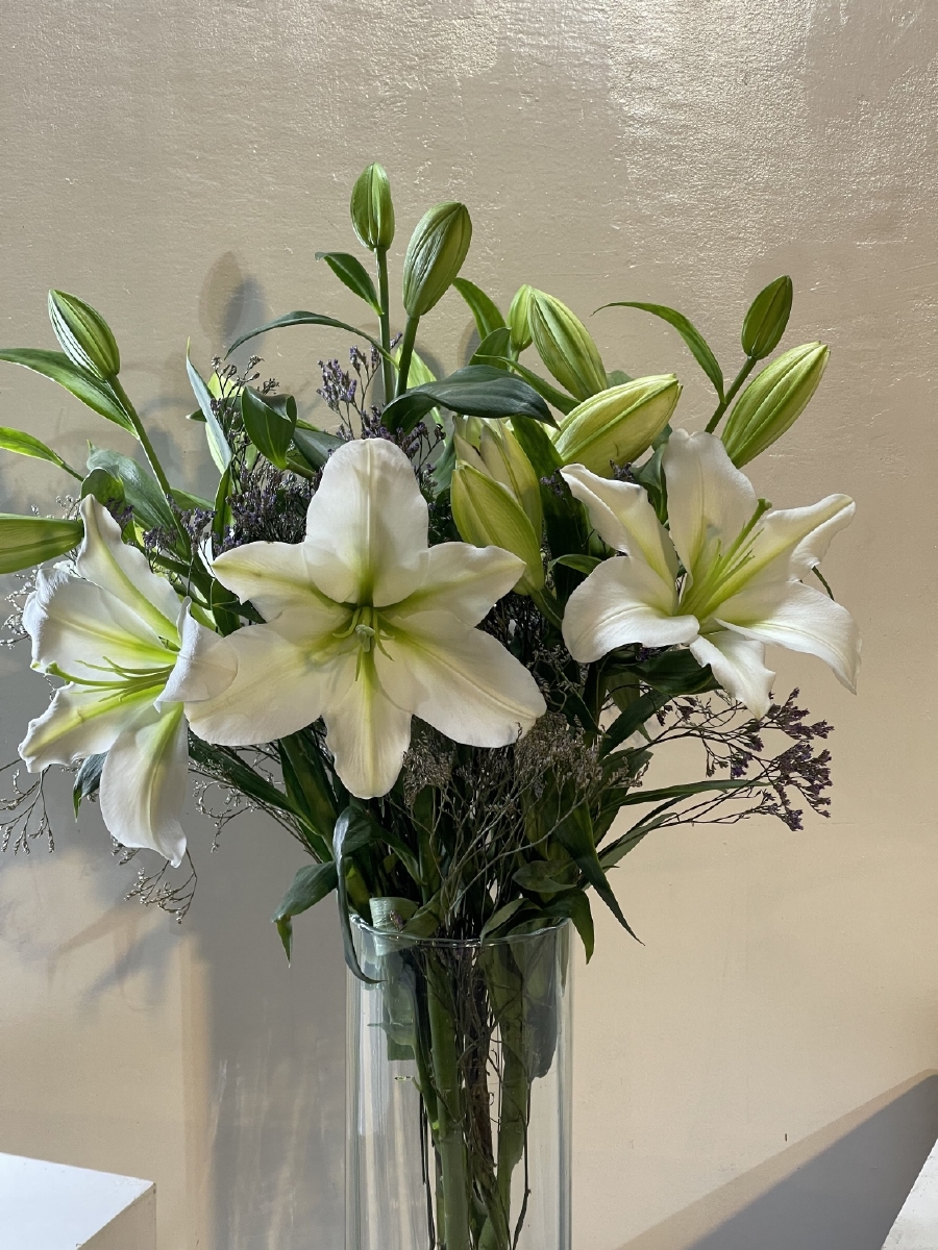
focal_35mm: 64
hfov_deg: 22.9
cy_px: 625
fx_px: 2312
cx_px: 469
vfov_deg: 30.3
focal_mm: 7.5
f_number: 2.2
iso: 100
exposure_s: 1/100
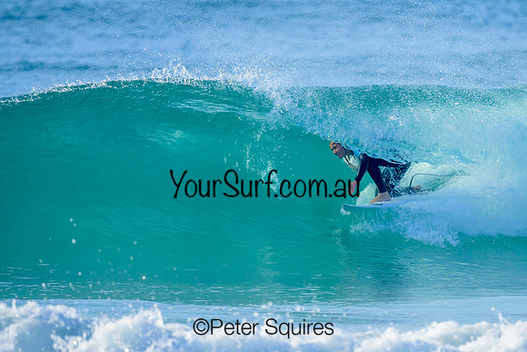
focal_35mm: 1100
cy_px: 184
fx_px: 16113
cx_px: 348
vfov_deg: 1.3
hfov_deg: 1.9
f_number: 6.3
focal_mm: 800
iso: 360
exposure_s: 1/2000
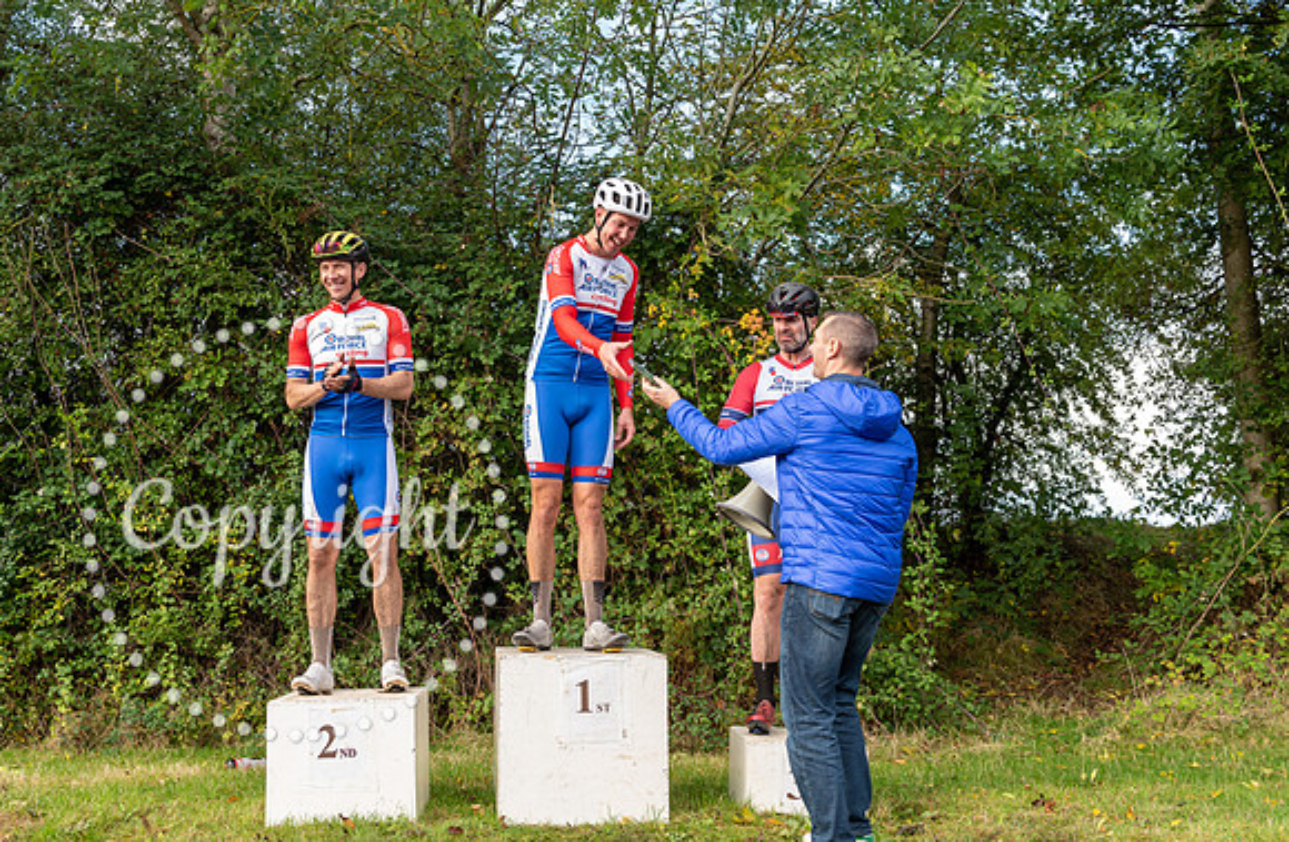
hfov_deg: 51.3
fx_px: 1336
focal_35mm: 38
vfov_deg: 34.9
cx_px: 537
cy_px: 341
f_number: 5.6
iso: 200
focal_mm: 32
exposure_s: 1/125
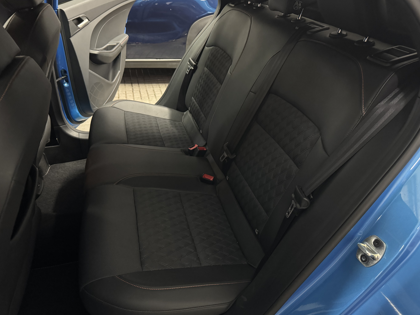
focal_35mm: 25
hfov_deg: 69.4
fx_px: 303
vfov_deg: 54.9
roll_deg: -2.2
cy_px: 153
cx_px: 217
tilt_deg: -31.0
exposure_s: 1/25
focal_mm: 6.76
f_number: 1.78
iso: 1000
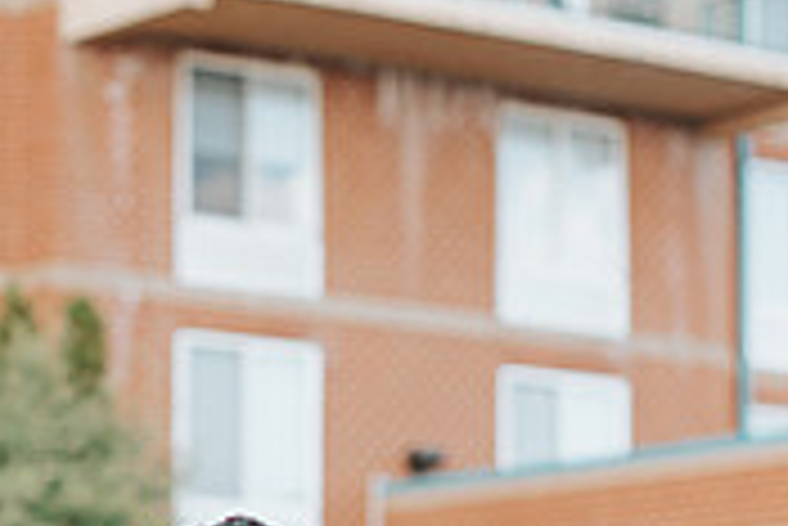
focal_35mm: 166
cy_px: 807
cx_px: -140
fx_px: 3636
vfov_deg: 8.1
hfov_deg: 12.1
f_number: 2.5
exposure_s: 1/500
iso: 200
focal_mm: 50
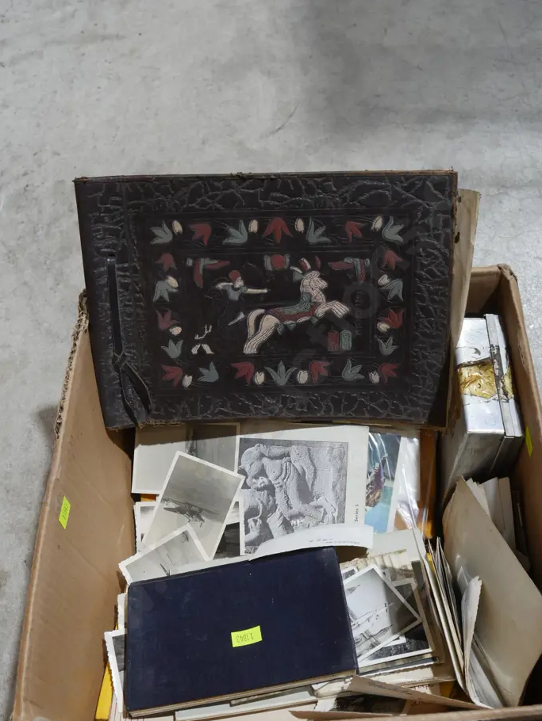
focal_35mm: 45
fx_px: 939
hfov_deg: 32.2
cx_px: 290
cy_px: 394
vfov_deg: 42.0
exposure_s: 1/60
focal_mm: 20
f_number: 5
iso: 500
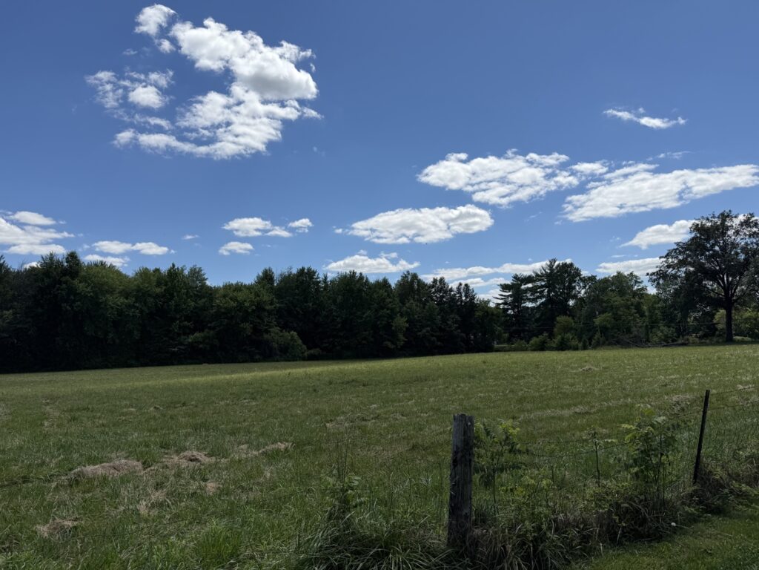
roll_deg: +1.6
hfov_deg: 71.6
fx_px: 526
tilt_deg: +5.2
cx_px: 380
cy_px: 285
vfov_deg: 56.8
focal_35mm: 24
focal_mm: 6.76
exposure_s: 1/8130
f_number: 1.78
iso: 80
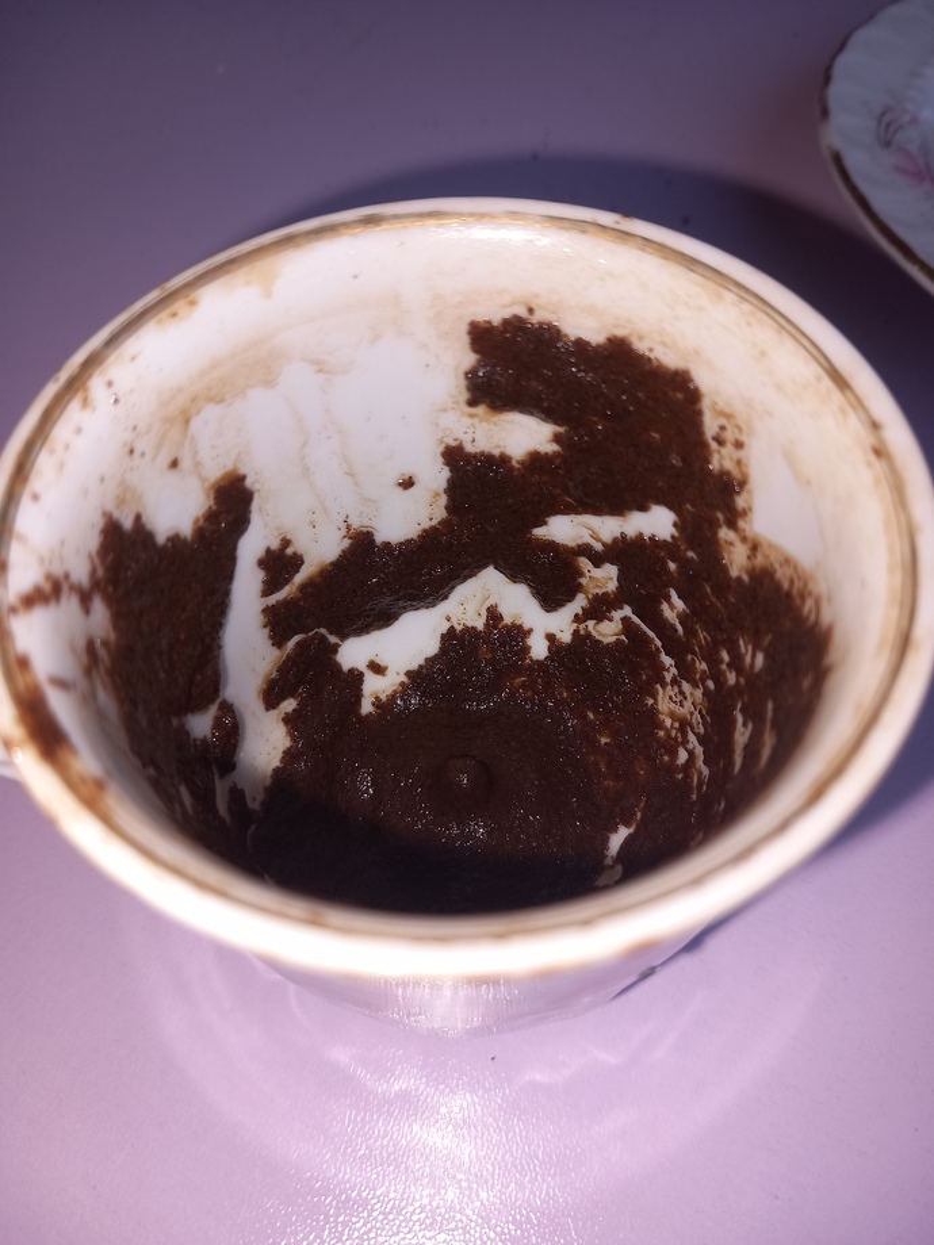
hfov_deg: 51.4
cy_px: 622
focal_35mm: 27
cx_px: 467
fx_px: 971
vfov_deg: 65.3
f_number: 1.8
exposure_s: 1/100
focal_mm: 4
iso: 20
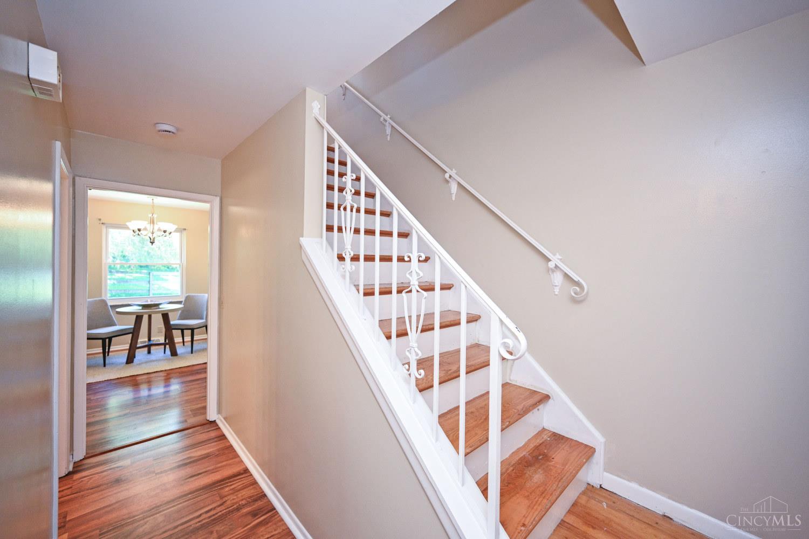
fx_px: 315
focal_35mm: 14
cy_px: 270
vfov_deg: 81.2
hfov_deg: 104.3
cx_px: 404
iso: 1100
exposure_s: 1/60
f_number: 4
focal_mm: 14
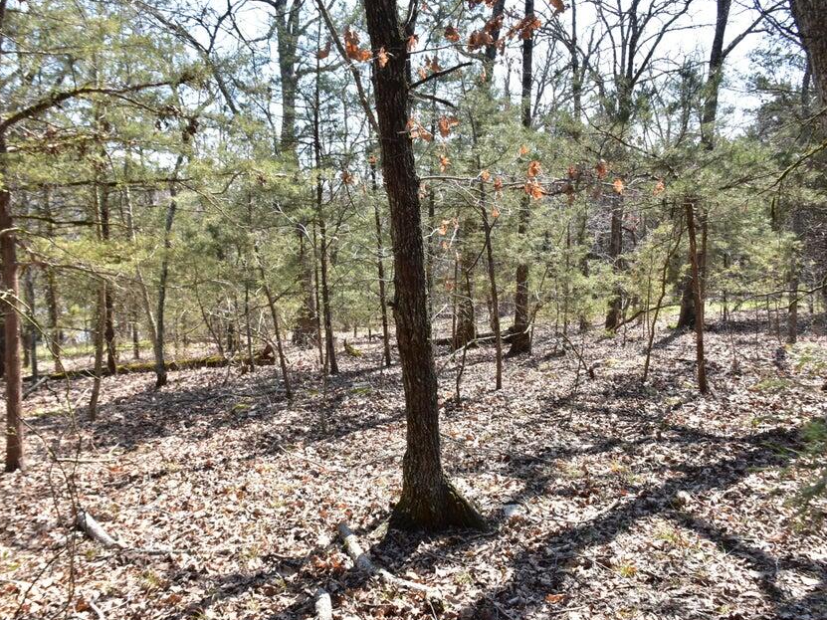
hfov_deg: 60.0
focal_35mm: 30
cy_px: 312
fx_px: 717
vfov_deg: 46.8
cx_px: 414
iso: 400
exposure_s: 1/160
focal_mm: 18
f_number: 9
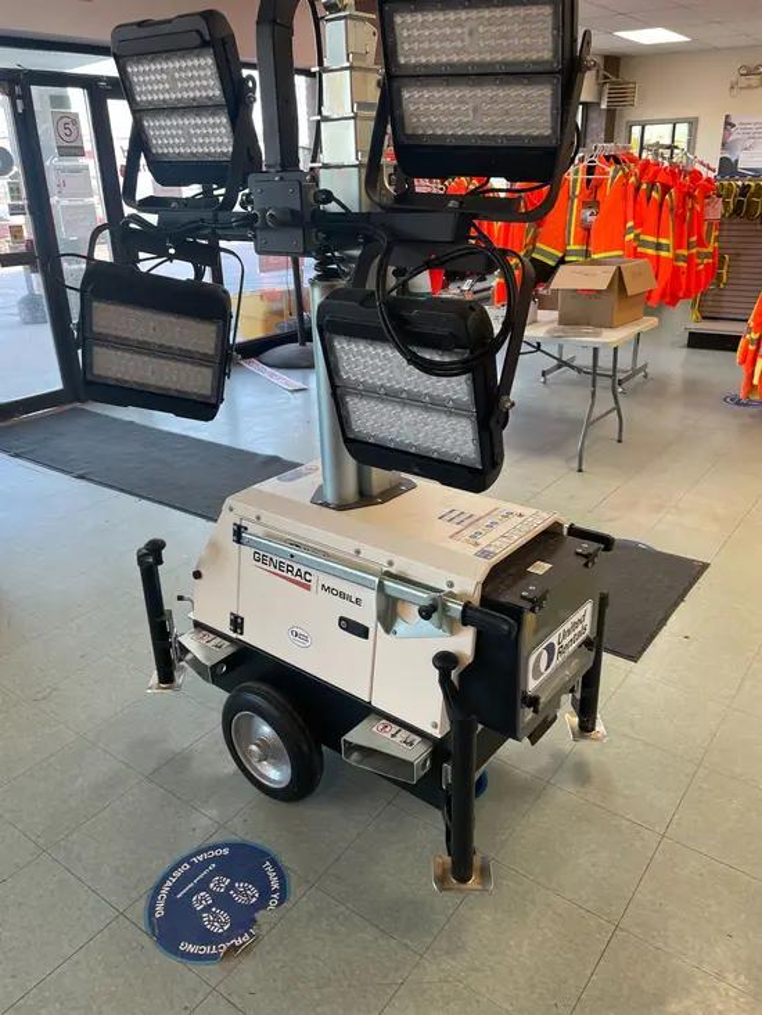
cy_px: 508
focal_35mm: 26
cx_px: 381
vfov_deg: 67.3
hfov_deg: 53.1
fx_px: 763
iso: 80
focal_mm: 4.2
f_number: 1.6
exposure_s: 1/60
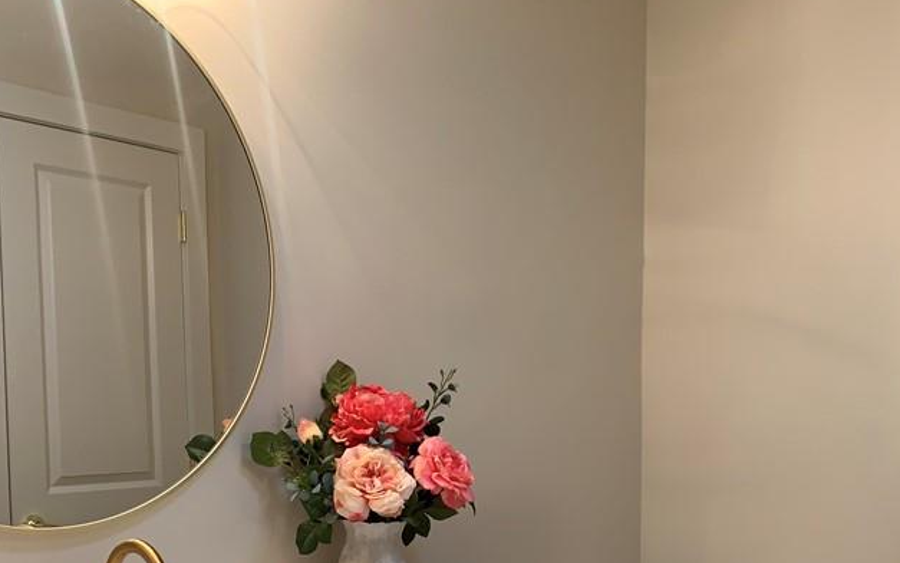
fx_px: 1104
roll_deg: -0.9
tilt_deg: -6.7
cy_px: 513
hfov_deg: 44.2
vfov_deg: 27.5
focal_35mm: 45
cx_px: 522
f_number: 1.8
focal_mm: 4.25
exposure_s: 1/60
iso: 80
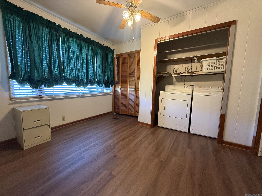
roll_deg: -1.7
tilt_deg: -6.0
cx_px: 131
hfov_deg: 102.1
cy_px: 98
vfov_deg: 85.7
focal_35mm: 14
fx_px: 106
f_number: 2.2
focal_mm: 2.22
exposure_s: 1/60
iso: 500
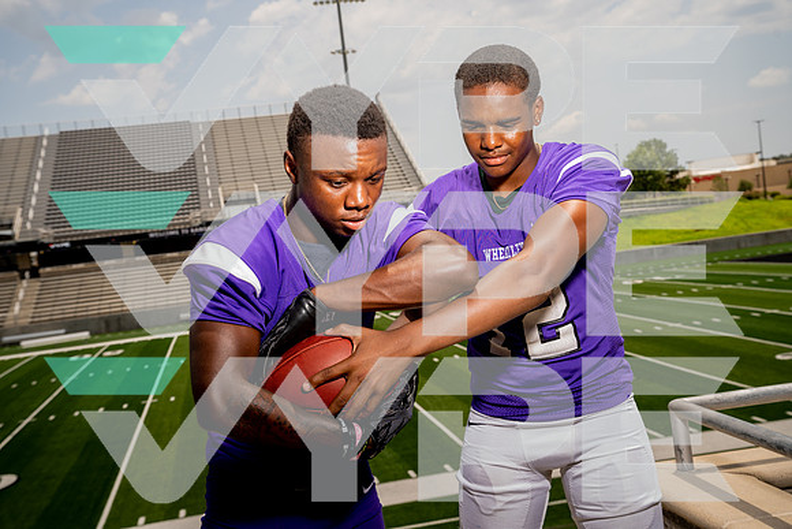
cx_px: 396
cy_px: 264
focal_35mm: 45
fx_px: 990
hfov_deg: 43.6
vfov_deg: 29.9
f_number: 7.1
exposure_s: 1/250
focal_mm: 45
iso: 100
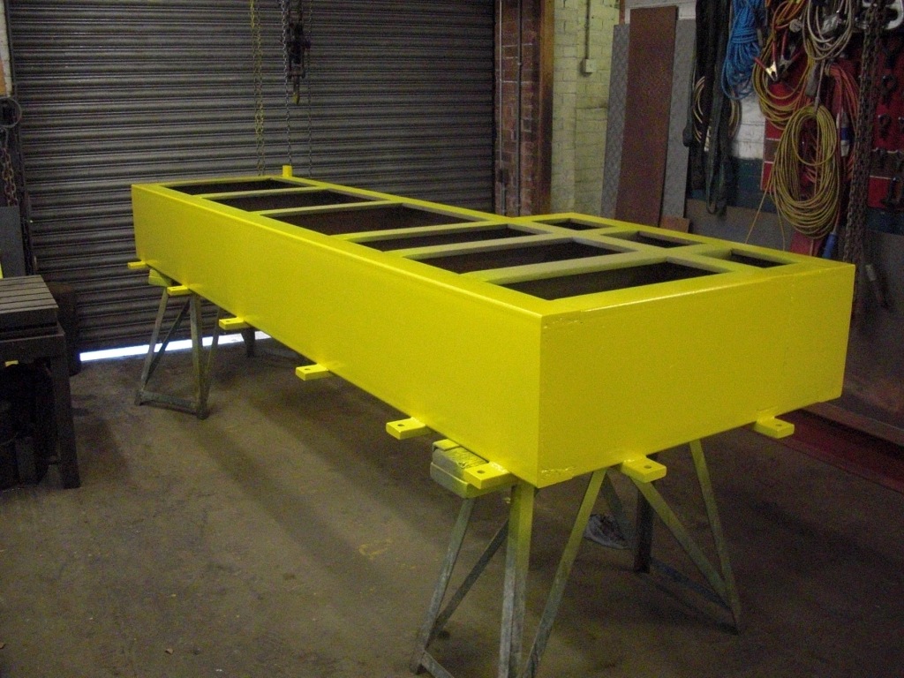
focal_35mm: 36
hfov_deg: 51.4
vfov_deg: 39.7
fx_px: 940
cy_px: 339
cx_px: 452
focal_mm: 6.3
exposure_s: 1/100
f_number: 2.8
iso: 800
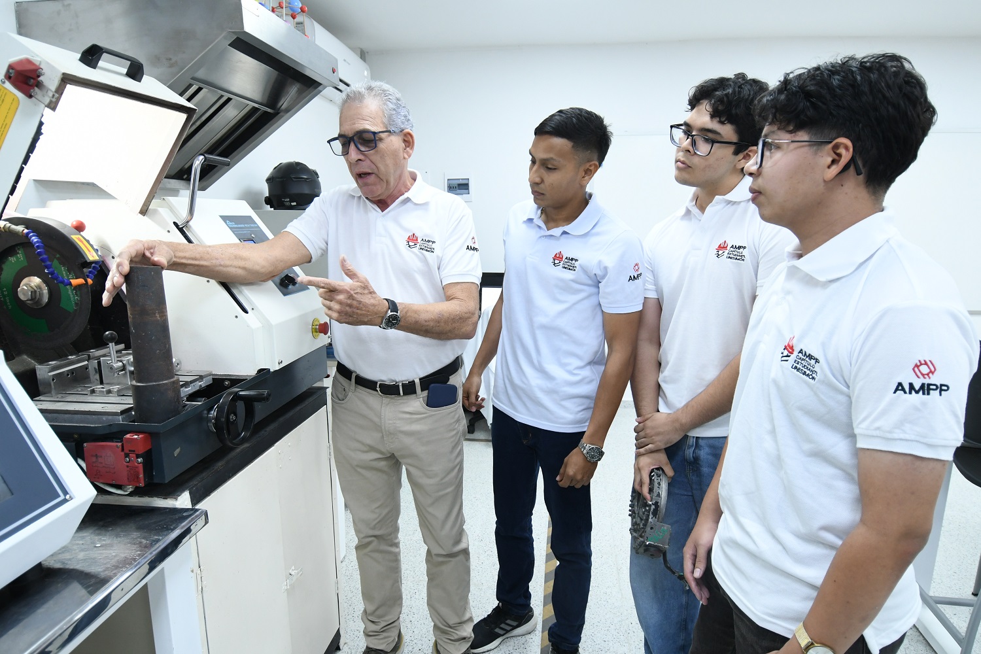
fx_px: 572
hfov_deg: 81.2
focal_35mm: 21
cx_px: 490
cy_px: 327
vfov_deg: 59.5
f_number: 4
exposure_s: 1/80
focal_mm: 14
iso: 1250
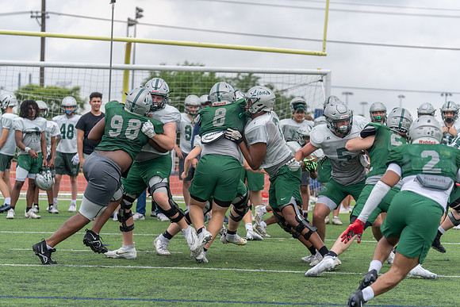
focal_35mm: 116
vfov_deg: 11.8
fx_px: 1482
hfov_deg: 17.6
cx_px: 230
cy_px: 154
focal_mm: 116
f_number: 3.5
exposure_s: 1/1250
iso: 200
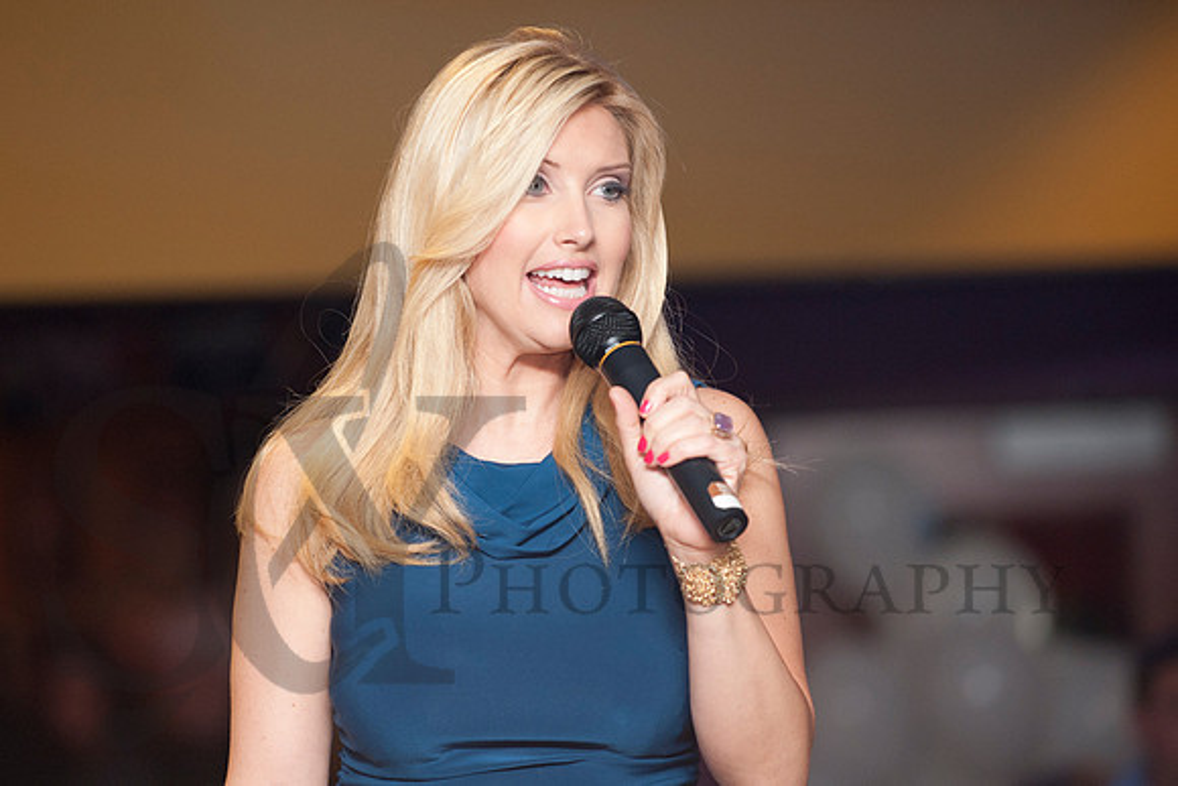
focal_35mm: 180
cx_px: 589
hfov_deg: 11.4
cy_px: 393
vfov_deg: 7.6
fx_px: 5891
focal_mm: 180
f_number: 4
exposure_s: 1/160
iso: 2000
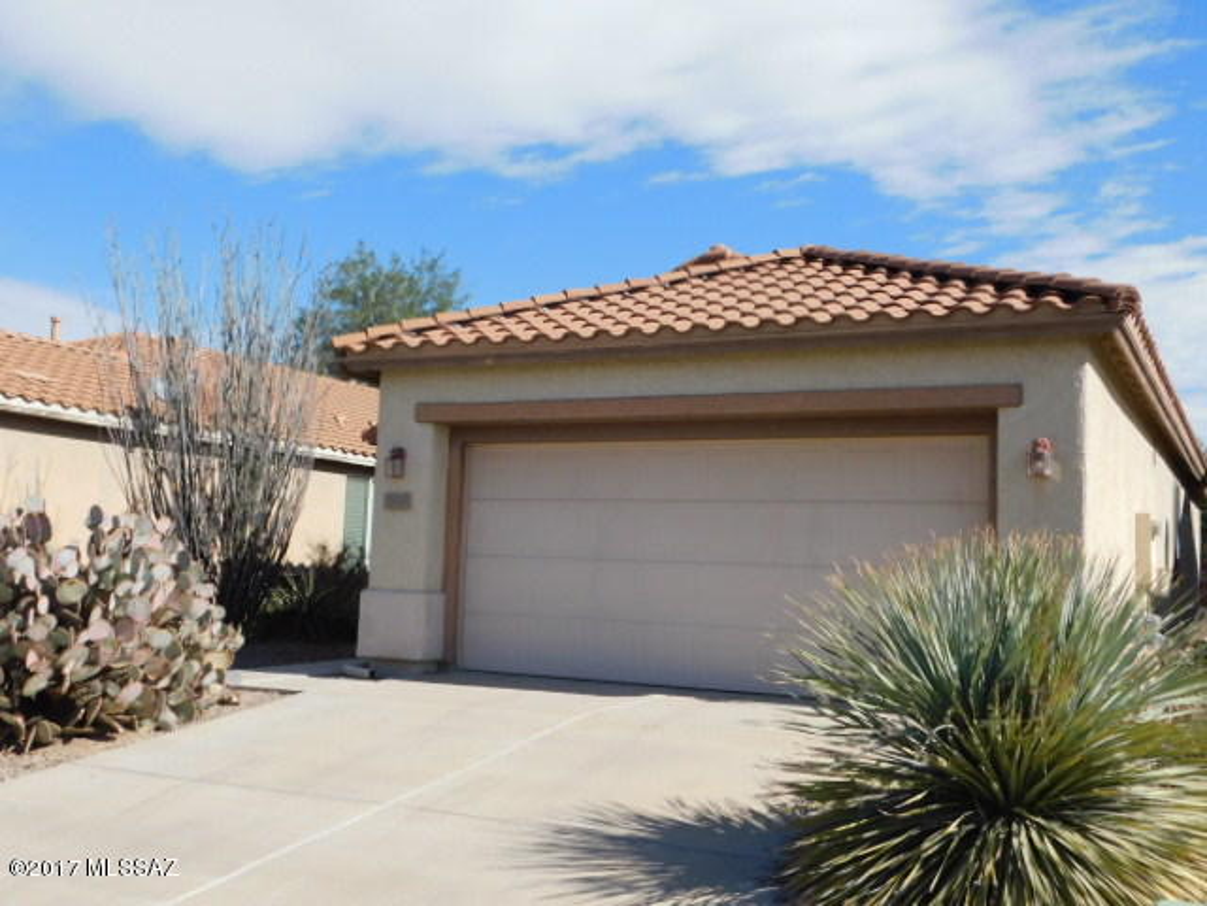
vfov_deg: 39.7
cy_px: 453
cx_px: 604
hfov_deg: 51.4
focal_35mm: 36
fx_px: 1255
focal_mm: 6.3
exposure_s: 1/1250
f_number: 3.5
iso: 125
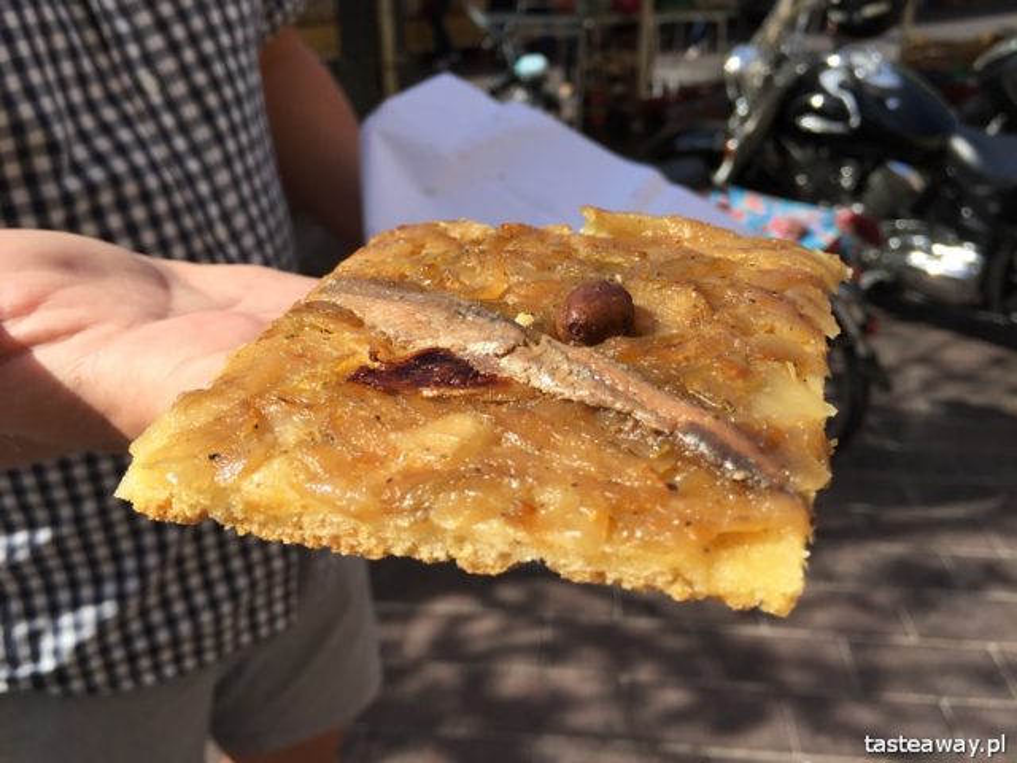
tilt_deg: -25.0
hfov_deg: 61.7
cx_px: 508
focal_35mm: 29
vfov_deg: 48.2
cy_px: 382
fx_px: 852
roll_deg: +0.9
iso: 32
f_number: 2.2
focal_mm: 4.15
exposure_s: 1/1721
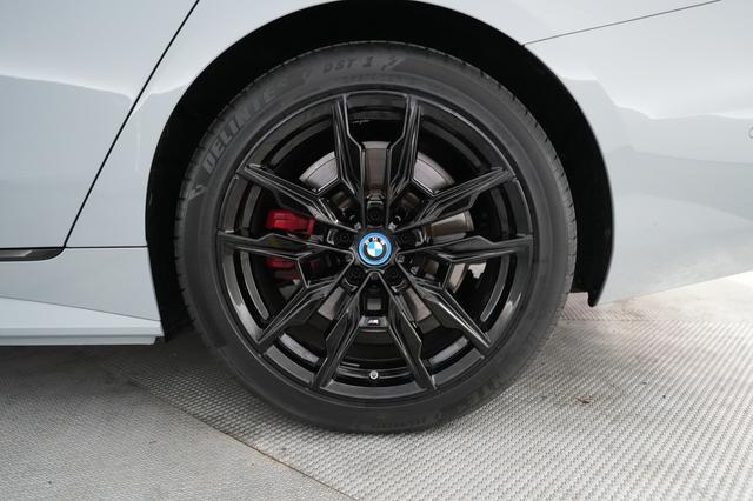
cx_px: 376
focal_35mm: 28
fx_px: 585
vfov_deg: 46.4
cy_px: 250
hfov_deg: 65.5
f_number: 2.8
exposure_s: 1/160
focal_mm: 28
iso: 6400
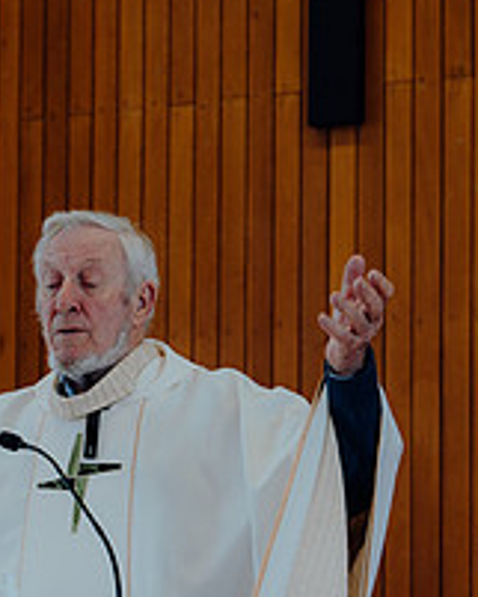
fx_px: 2633
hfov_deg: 10.3
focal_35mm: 149
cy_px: 435
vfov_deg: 12.9
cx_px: -21
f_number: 2.8
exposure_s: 1/200
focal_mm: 55
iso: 320
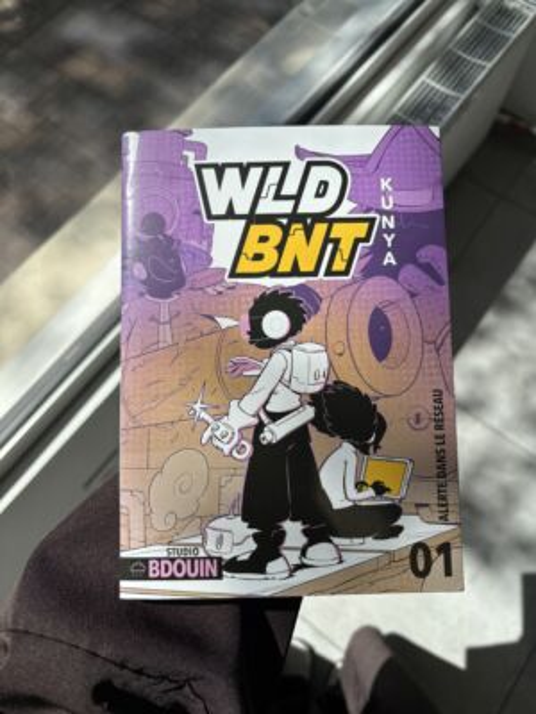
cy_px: 357
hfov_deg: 53.1
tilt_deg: -68.7
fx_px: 537
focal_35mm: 26
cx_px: 268
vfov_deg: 67.3
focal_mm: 5.96
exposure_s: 1/3106
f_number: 1.6
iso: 50
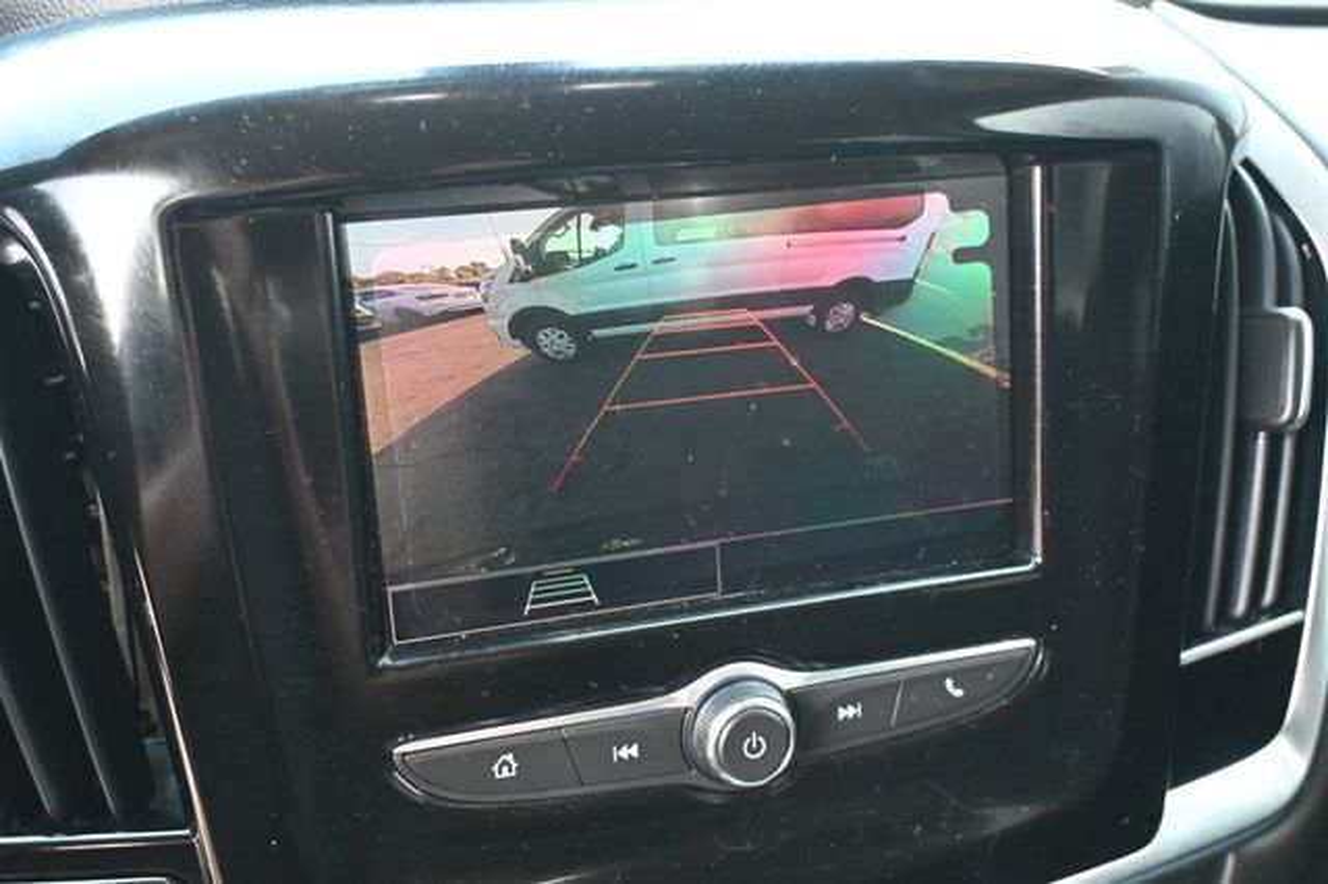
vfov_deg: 38.3
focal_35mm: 34
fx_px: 1272
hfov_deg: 55.1
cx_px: 664
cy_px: 442
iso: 3600
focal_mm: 23
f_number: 4.2
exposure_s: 1/60
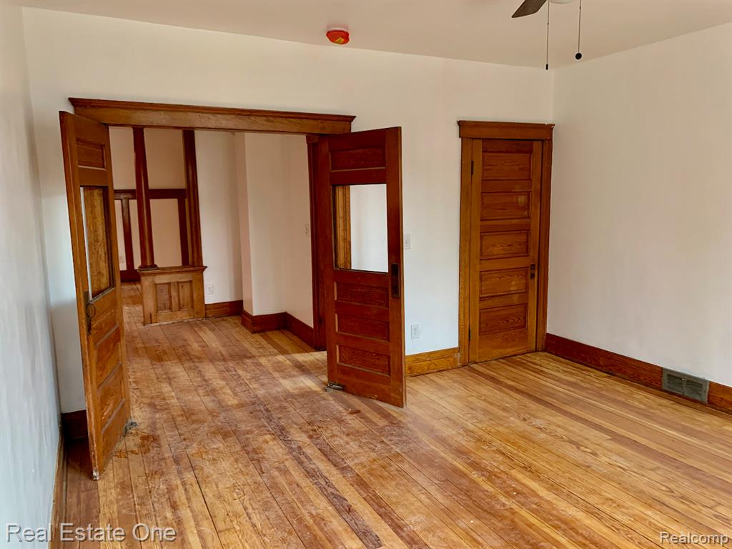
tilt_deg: -4.7
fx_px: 550
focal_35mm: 26
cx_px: 366
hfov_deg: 67.3
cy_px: 274
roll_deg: +0.5
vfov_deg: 53.1
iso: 100
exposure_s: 1/72
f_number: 1.8
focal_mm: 4.25
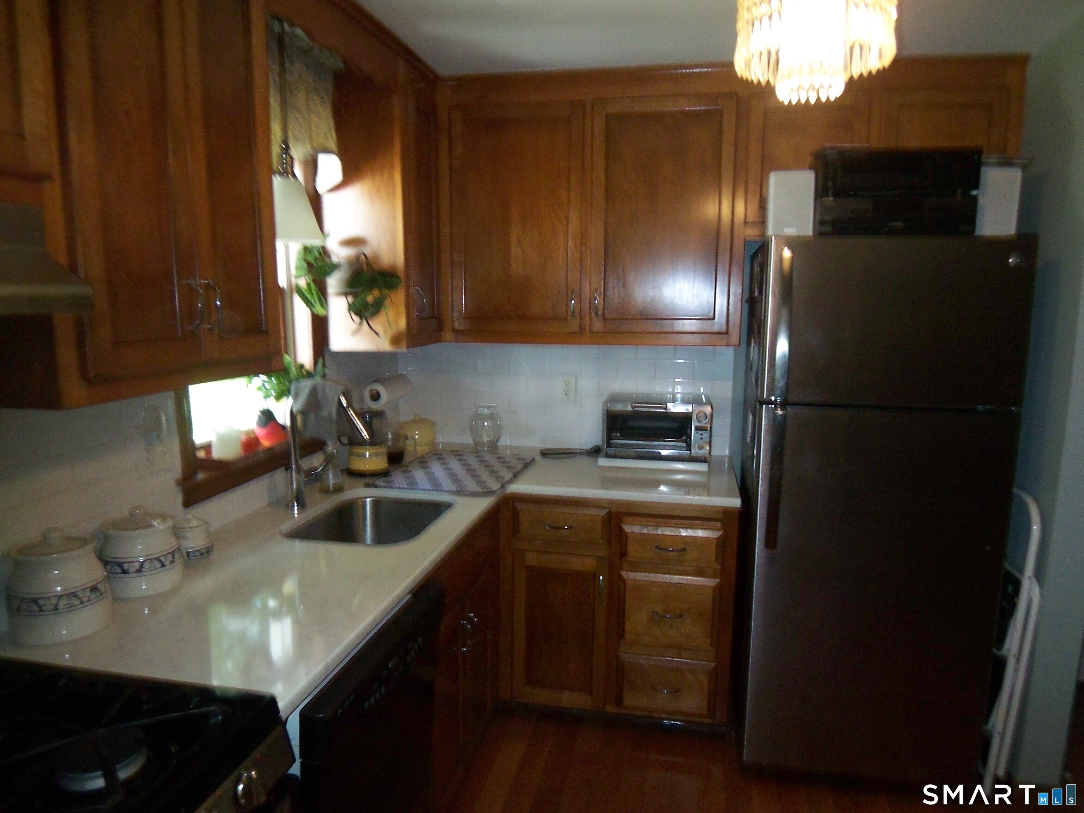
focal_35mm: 23
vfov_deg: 58.9
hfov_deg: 73.9
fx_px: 720
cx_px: 542
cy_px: 406
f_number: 2.8
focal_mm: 3.8
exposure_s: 1/40
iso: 200
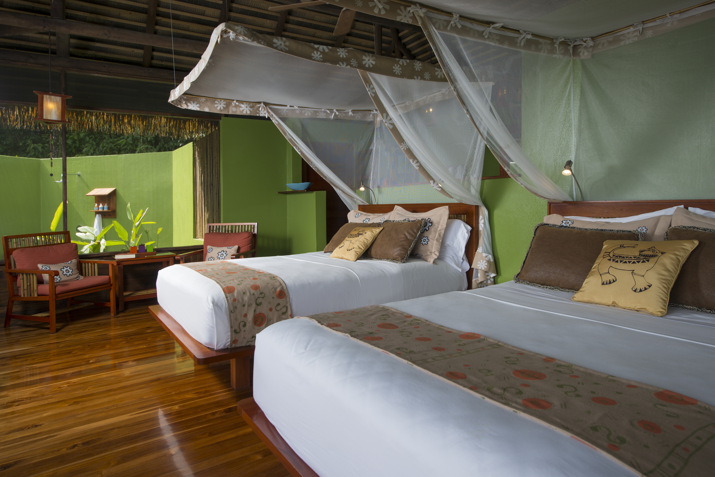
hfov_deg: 76.1
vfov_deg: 55.1
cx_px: 358
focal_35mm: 23
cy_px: 238
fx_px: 457
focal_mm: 23
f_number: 5.6
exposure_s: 1/125
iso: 125
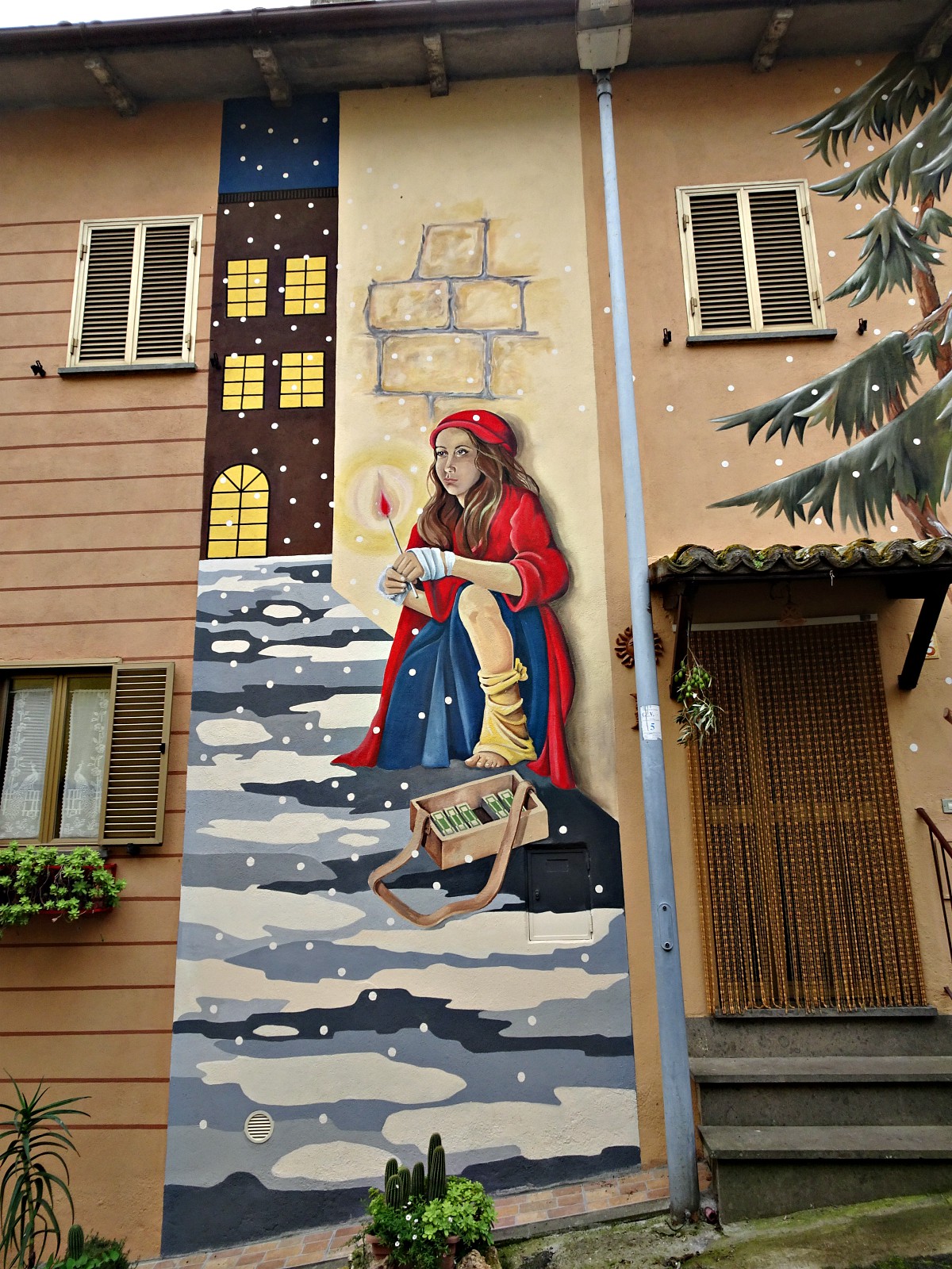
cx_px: 476
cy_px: 634
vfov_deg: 71.6
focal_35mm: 24
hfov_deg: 56.8
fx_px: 880
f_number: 3.5
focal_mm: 4.1
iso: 80
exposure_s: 1/200
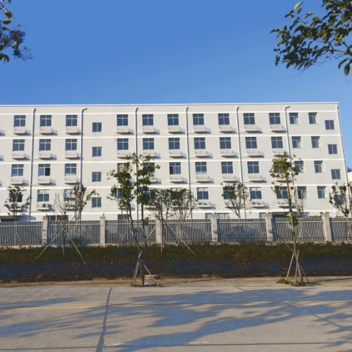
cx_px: 139
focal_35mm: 36
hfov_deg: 45.8
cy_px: 175
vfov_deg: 46.0
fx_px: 414
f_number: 2.2
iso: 32
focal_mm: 4.12
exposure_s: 1/2564
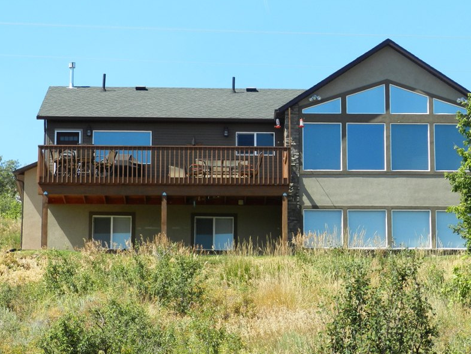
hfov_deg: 13.1
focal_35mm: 150
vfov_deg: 9.9
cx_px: 302
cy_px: 159
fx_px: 2041
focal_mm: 20.5
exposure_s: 1/500
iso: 160
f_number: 4.8
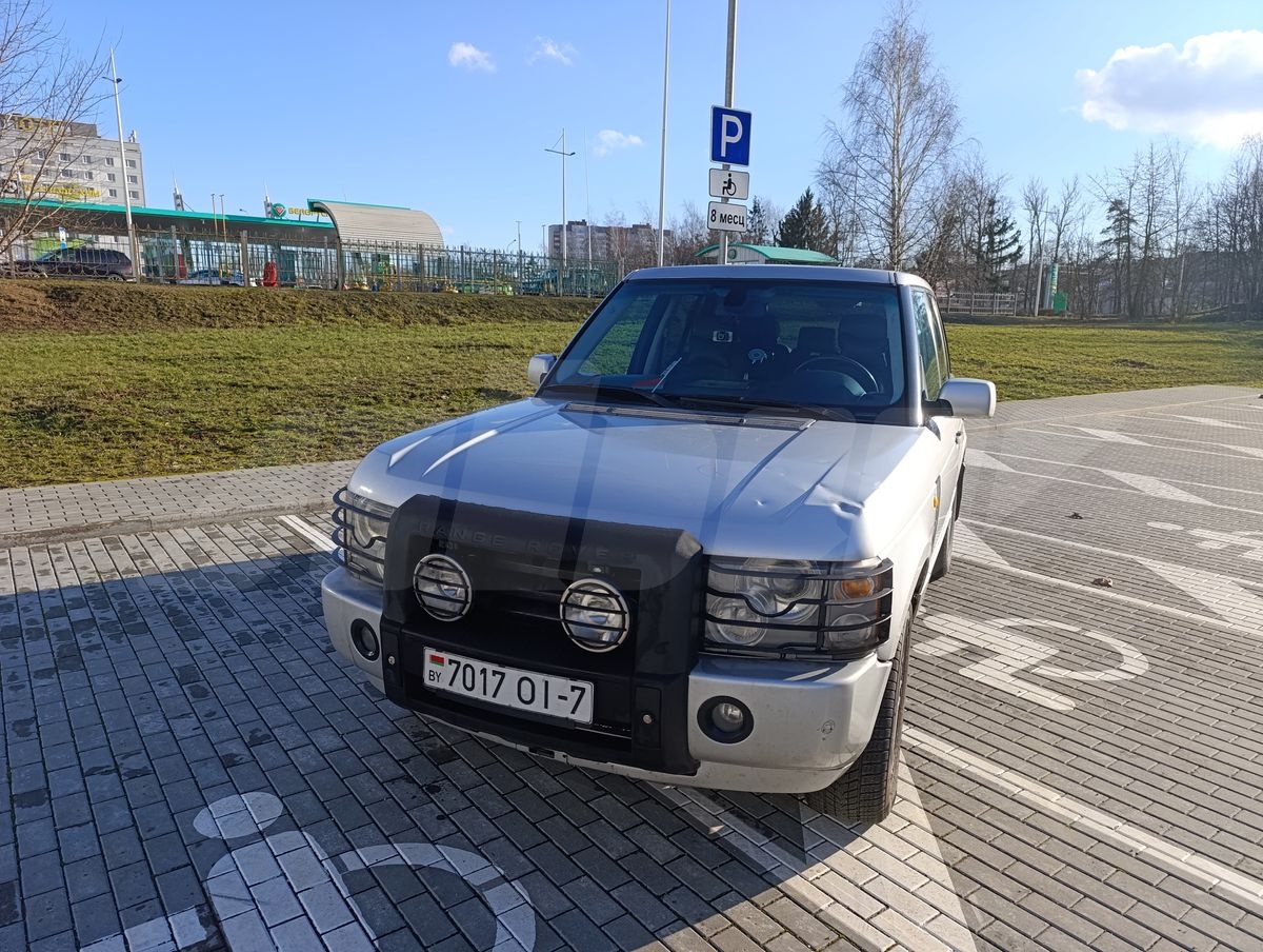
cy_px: 476
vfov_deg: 59.0
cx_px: 632
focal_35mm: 23
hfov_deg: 73.8
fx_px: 841
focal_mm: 6.14
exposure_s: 1/427
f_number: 1.6
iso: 50
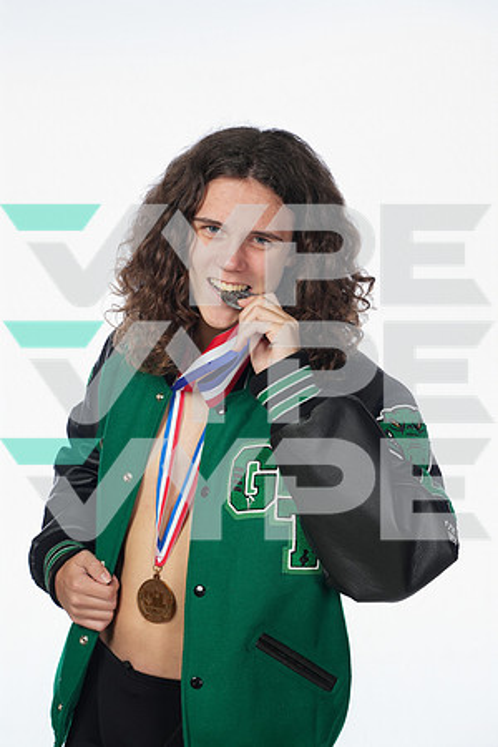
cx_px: 249
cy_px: 374
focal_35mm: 70
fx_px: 1452
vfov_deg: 28.8
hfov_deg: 19.5
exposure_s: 1/250
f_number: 6.3
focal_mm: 70
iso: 640
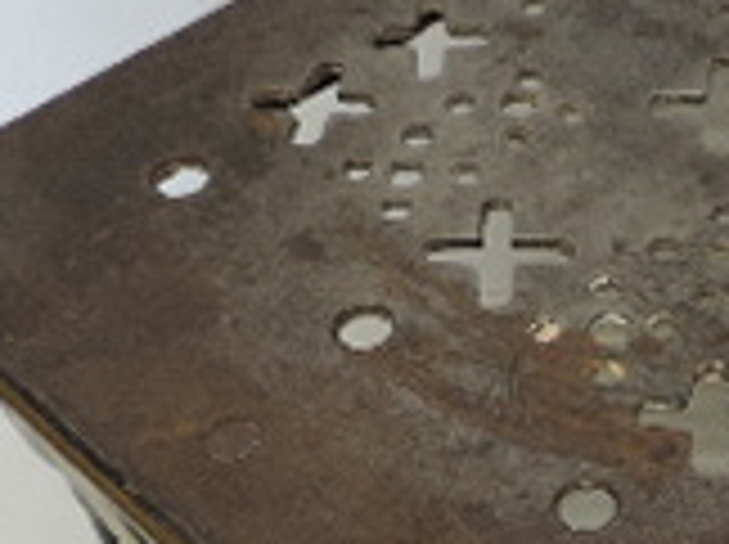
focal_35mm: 95
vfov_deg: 15.1
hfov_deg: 19.7
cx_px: 828
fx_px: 1998
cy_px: 625
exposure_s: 1/30
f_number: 3
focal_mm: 4.3
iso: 400
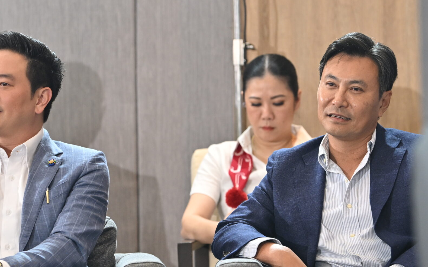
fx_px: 4048
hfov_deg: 6.1
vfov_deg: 3.8
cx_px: 186
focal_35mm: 347
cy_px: 167
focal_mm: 140
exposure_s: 1/100
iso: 640
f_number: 2.8
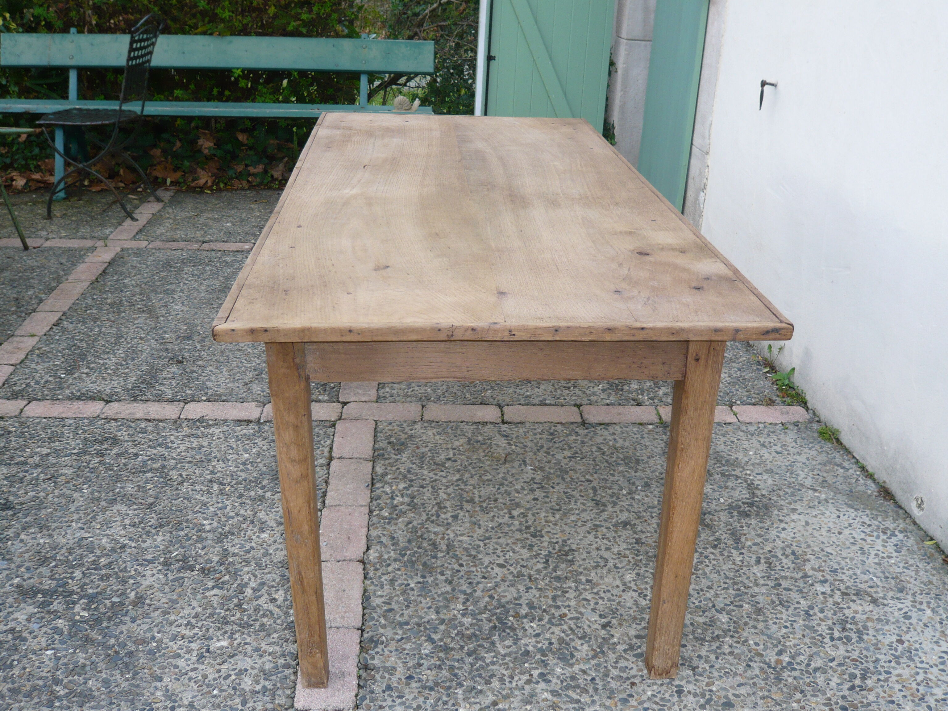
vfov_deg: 39.7
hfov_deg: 51.4
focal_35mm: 36
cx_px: 474
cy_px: 356
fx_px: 986
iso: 100
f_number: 3.1
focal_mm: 5.8
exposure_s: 1/200
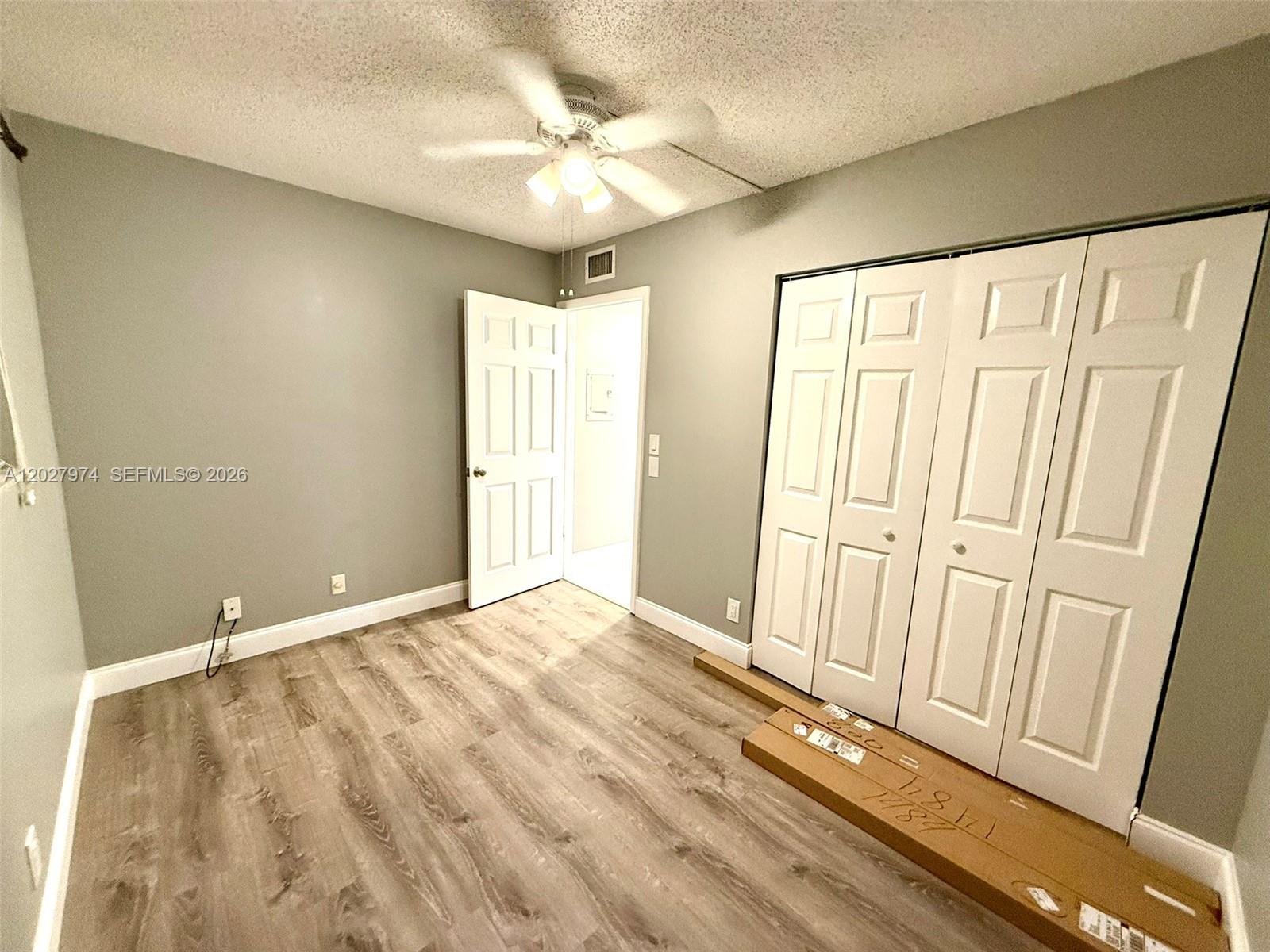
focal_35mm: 14
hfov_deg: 102.1
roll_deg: -1.8
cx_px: 635
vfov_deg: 85.7
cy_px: 476
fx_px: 514
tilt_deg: -9.5
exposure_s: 1/60
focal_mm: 2.22
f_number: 2.2
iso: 320
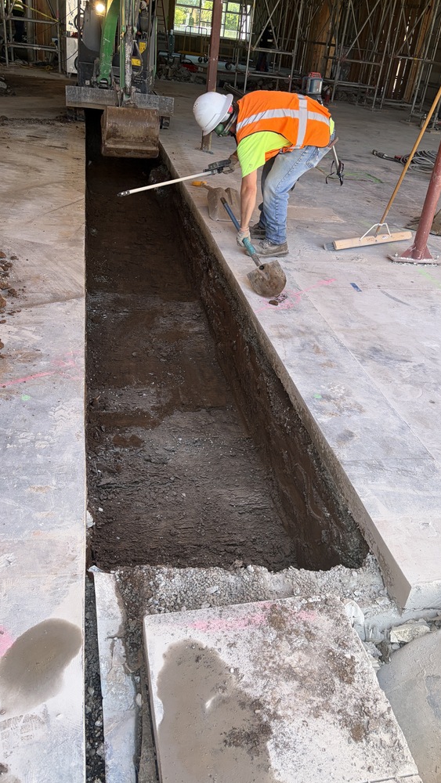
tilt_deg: -30.6
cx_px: 238
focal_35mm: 29
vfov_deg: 66.1
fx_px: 602
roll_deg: -7.0
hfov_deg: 40.2
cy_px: 385
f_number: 1.6
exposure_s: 1/122
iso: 40
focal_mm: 5.96
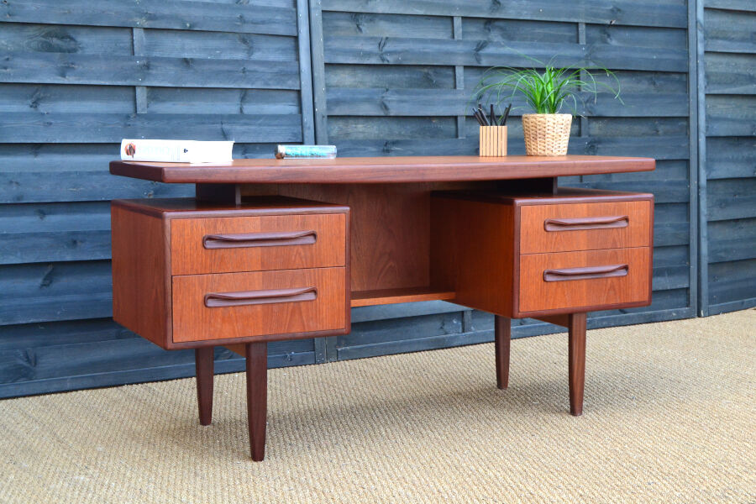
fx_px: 1197
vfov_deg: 23.8
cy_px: 252
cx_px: 378
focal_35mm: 57
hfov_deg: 35.1
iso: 1600
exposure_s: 1/125
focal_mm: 38
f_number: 9
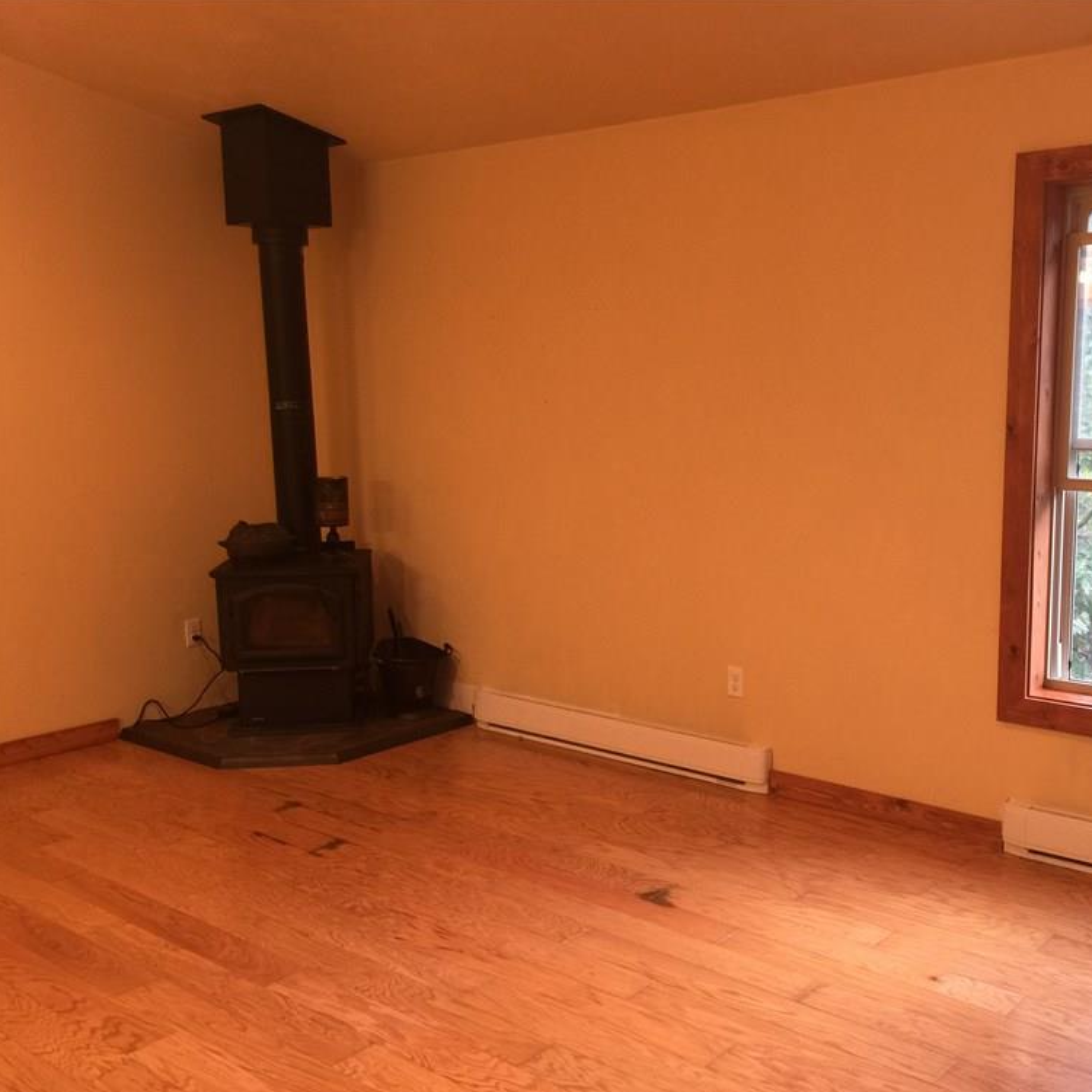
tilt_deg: -8.3
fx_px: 1249
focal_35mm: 35
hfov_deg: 46.9
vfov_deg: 47.2
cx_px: 670
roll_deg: -1.0
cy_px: 555
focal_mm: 4.15
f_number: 2.2
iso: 50
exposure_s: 1/15
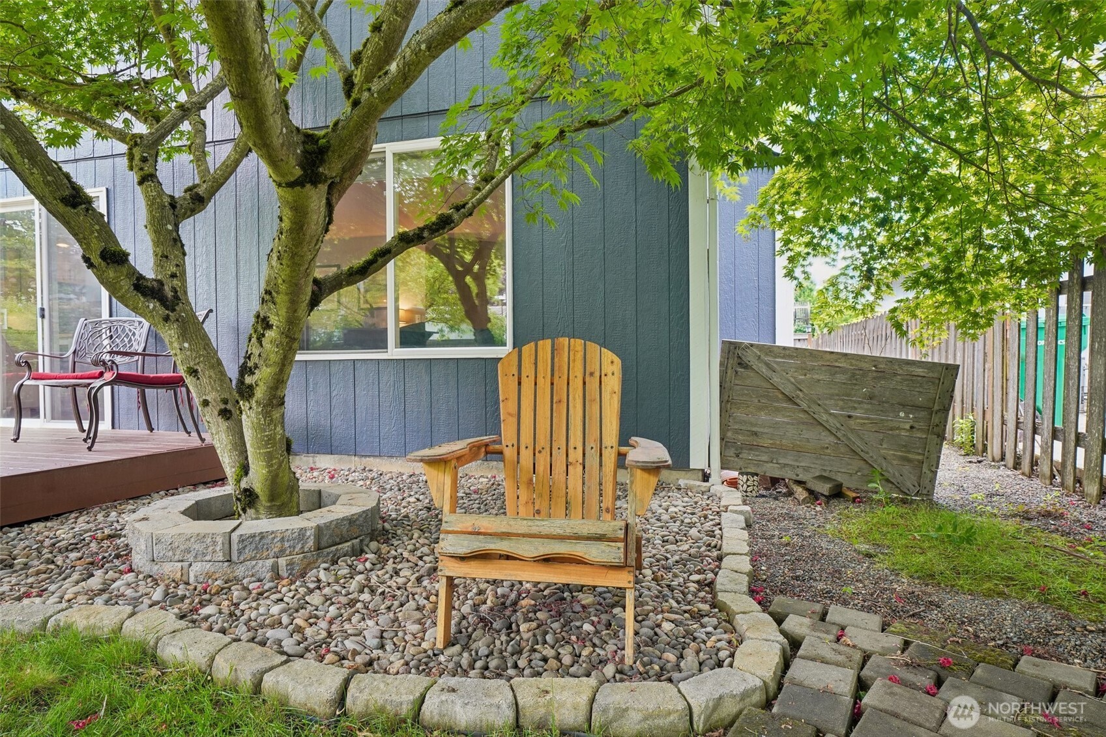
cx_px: 553
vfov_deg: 61.9
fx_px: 614
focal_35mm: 20
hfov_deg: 84.0
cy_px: 368
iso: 400
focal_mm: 20
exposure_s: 1/15
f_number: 8
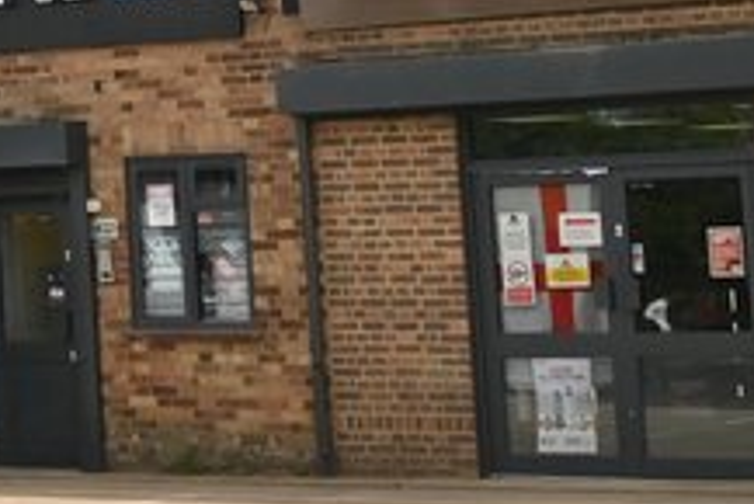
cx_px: -386
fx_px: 3123
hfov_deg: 13.0
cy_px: -233
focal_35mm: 149
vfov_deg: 9.0
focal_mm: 18
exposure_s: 1/1000
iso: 160
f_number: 4.5
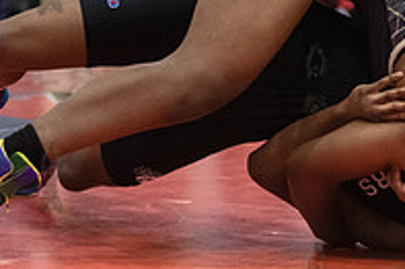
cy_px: 77
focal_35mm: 236
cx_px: 315
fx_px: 2653
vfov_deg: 5.8
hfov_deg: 8.7
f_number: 3.5
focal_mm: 80
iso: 8000
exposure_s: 1/500
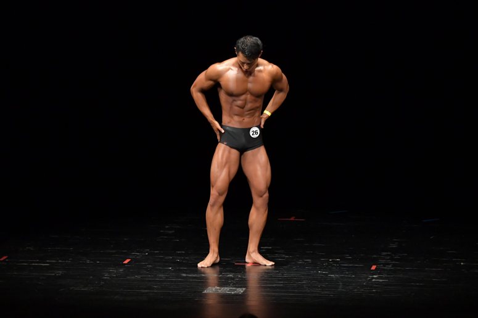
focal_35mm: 240
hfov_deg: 8.6
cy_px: 159
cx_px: 239
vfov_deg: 5.7
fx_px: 3185
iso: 4000
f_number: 5.6
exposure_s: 1/400
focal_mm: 160
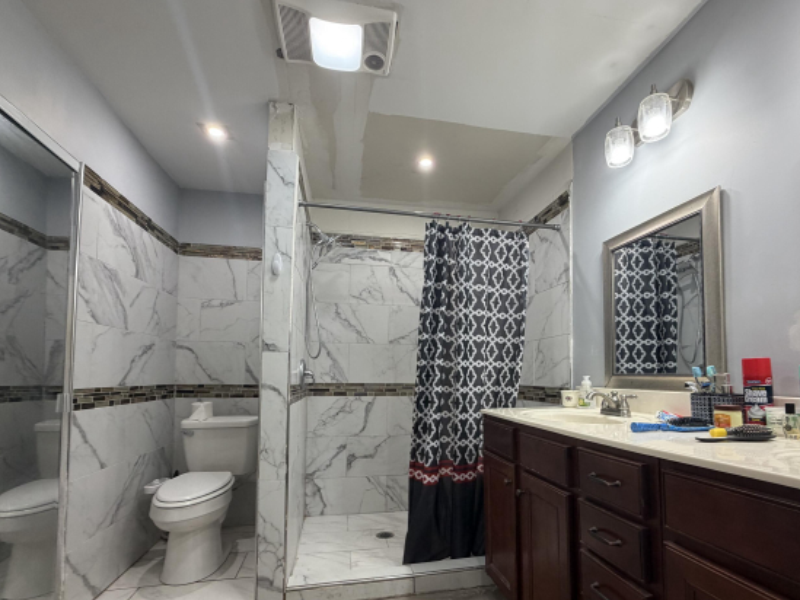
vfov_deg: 74.0
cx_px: 419
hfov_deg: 91.0
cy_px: 357
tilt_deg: +4.1
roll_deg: +0.3
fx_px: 393
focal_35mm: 17
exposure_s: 1/60
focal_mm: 2.22
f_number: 2.2
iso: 200
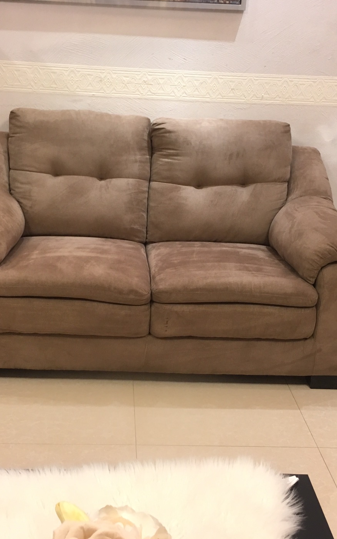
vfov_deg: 47.2
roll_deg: -2.4
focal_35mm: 42
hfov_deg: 30.5
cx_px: 148
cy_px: 269
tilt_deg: -20.3
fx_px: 617
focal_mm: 4.15
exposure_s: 1/15
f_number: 2.2
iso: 50
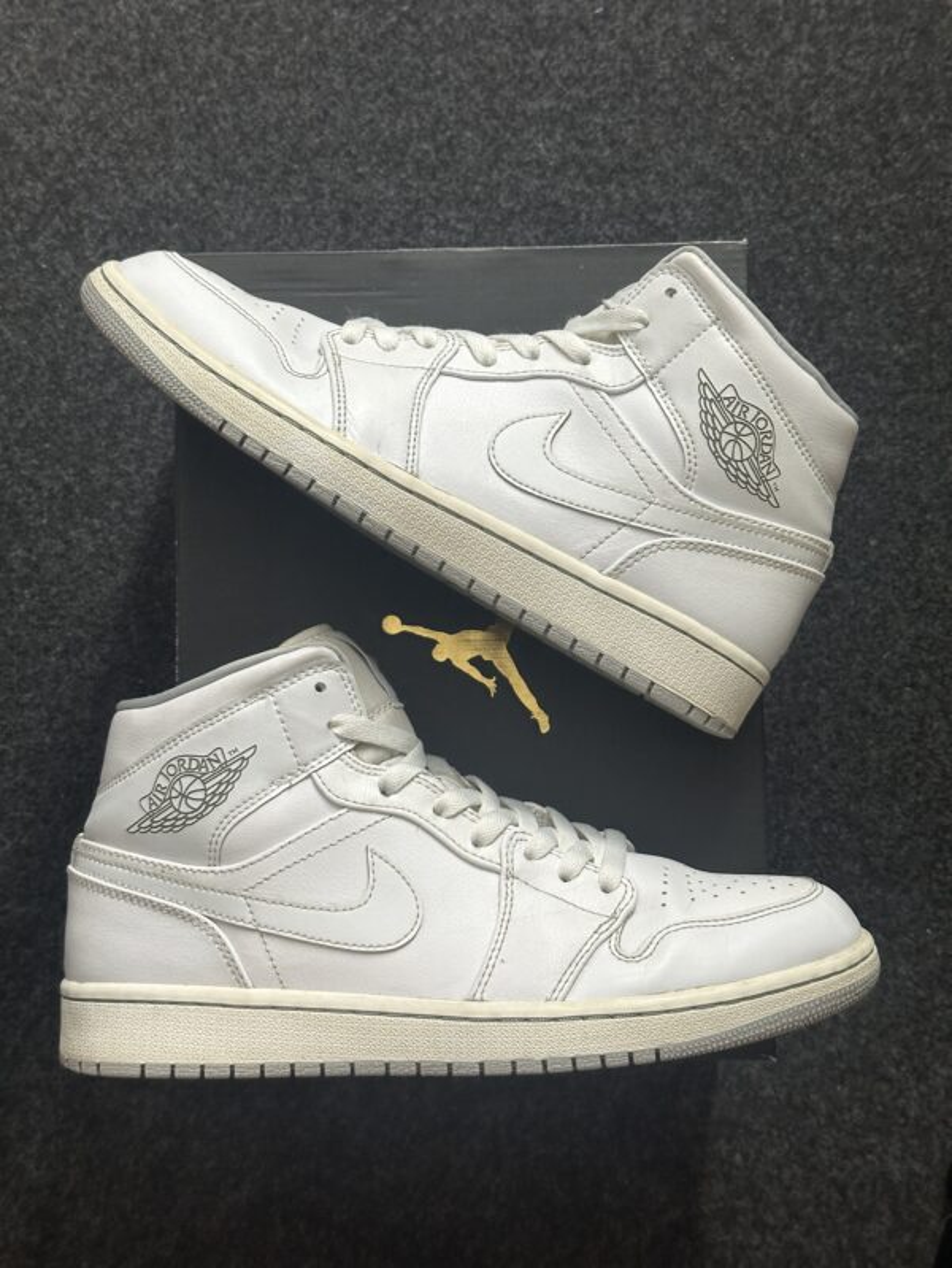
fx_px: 1759
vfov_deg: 39.6
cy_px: 634
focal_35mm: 48
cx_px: 476
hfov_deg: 30.3
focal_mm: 6.86
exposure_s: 1/50
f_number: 1.78
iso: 160
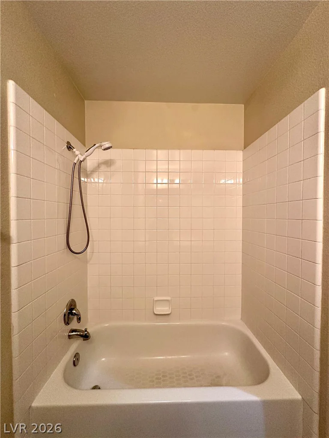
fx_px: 177
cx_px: 164
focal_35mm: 14
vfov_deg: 102.1
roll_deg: +0.2
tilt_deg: -0.7
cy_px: 219
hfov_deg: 85.7
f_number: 2.2
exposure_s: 1/60
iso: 320
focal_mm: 2.22
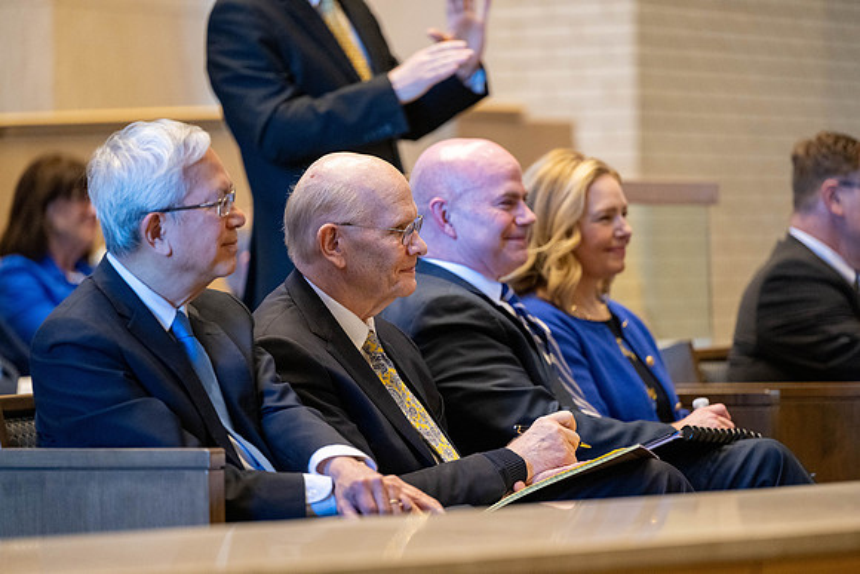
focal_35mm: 200
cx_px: 430
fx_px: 4779
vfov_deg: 6.9
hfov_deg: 10.3
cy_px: 287
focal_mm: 200
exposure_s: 1/320
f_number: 2.8
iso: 3200
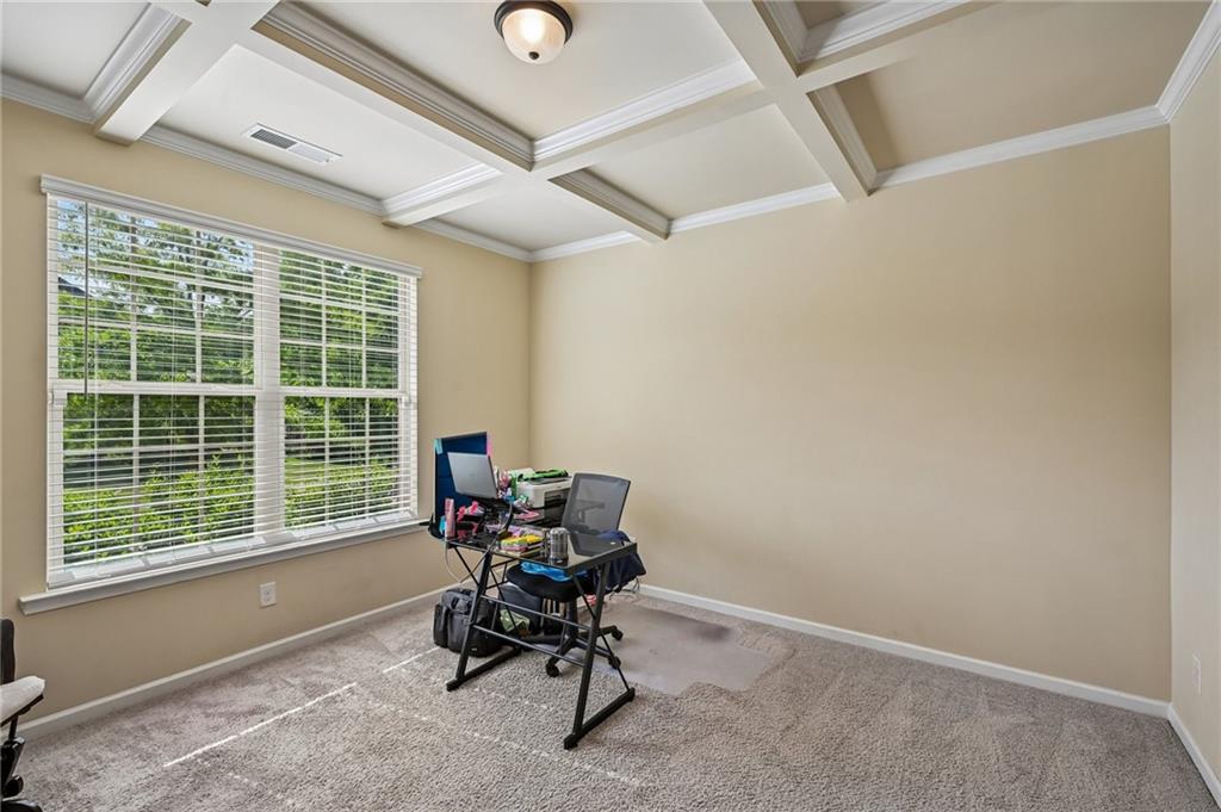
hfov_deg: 96.8
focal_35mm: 16
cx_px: 610
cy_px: 406
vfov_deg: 73.7
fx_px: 542
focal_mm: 16
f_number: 8
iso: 100
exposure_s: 1/60
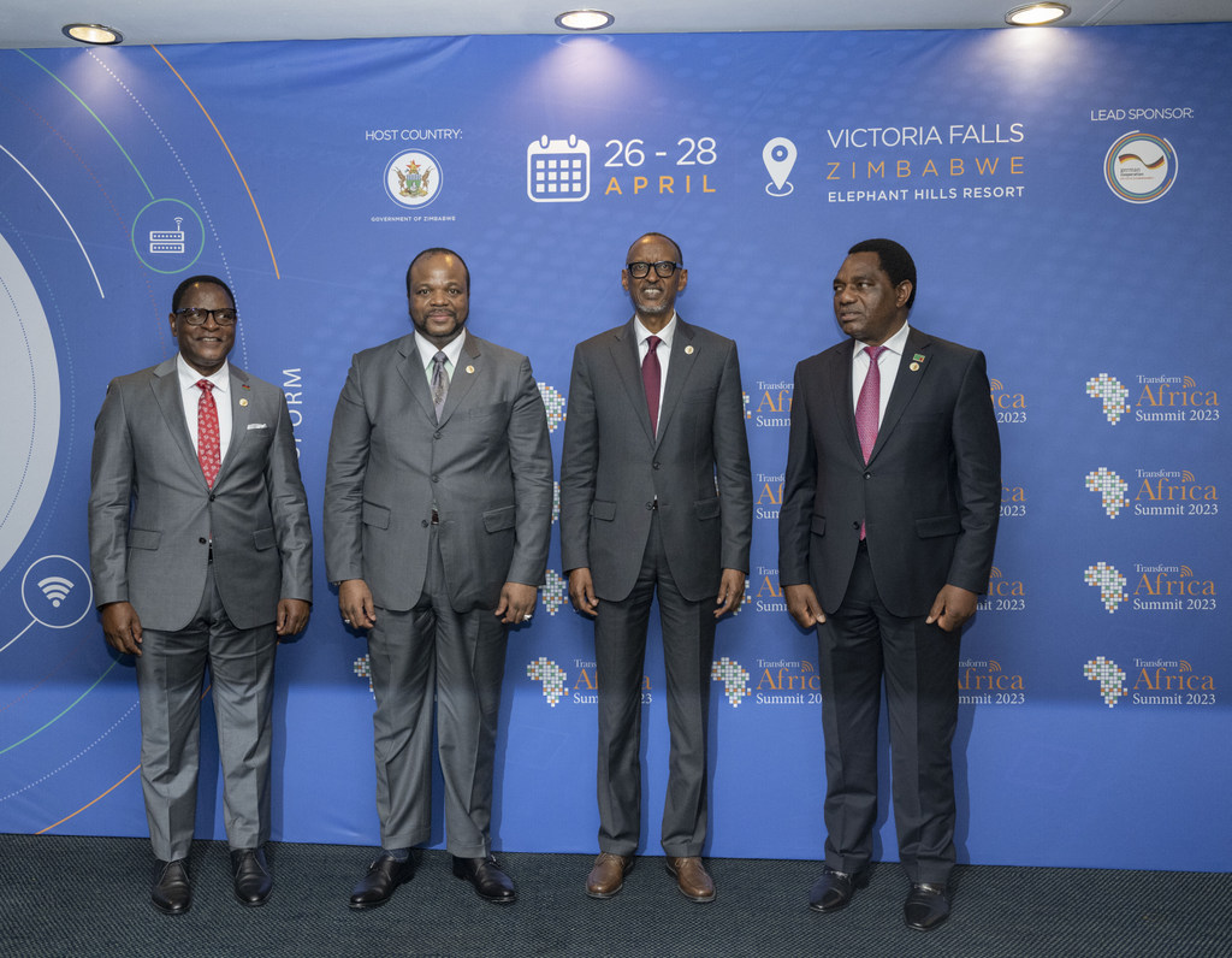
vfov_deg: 42.7
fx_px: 1225
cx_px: 523
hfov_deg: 53.2
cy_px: 480
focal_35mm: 34
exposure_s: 1/200
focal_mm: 27.5
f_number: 3.5
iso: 2000
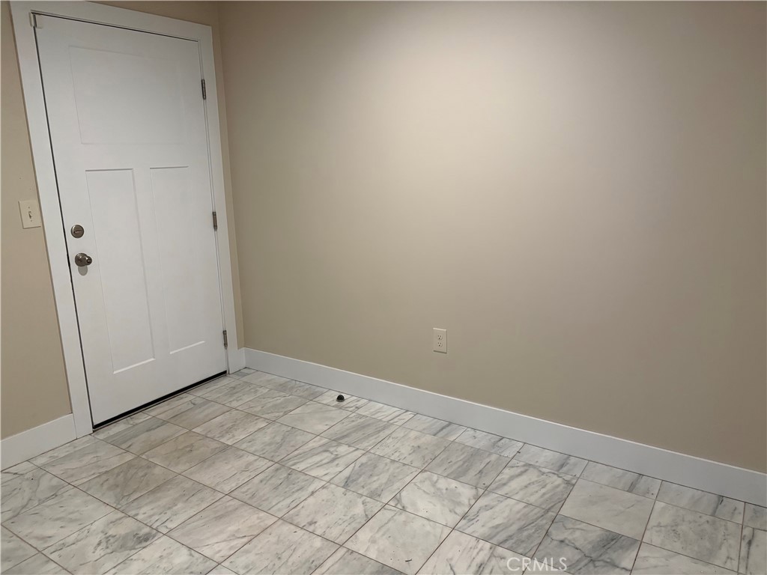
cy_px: 288
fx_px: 576
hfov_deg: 67.3
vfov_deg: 53.1
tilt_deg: -12.1
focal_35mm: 26
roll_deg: +2.4
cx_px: 384
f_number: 1.6
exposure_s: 1/60
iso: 200
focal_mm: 5.96
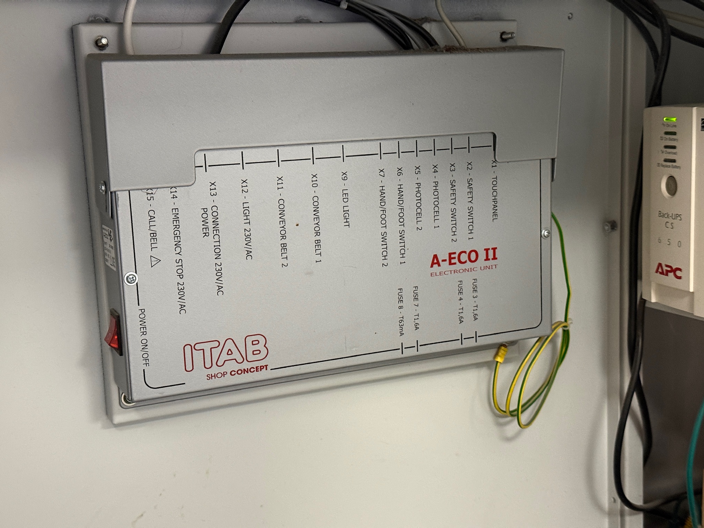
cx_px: 352
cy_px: 264
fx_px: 976
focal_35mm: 48
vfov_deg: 30.3
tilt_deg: -7.8
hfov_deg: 39.7
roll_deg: +3.1
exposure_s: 1/33
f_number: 1.78
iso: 320
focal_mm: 6.76
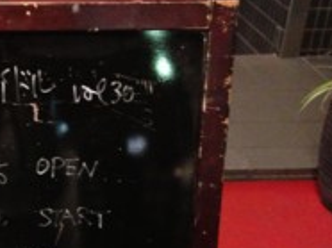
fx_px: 680
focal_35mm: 71
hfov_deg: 26.2
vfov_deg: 20.4
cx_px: 14
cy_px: 198
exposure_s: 1/15
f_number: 2.4
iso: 800
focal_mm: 4.13
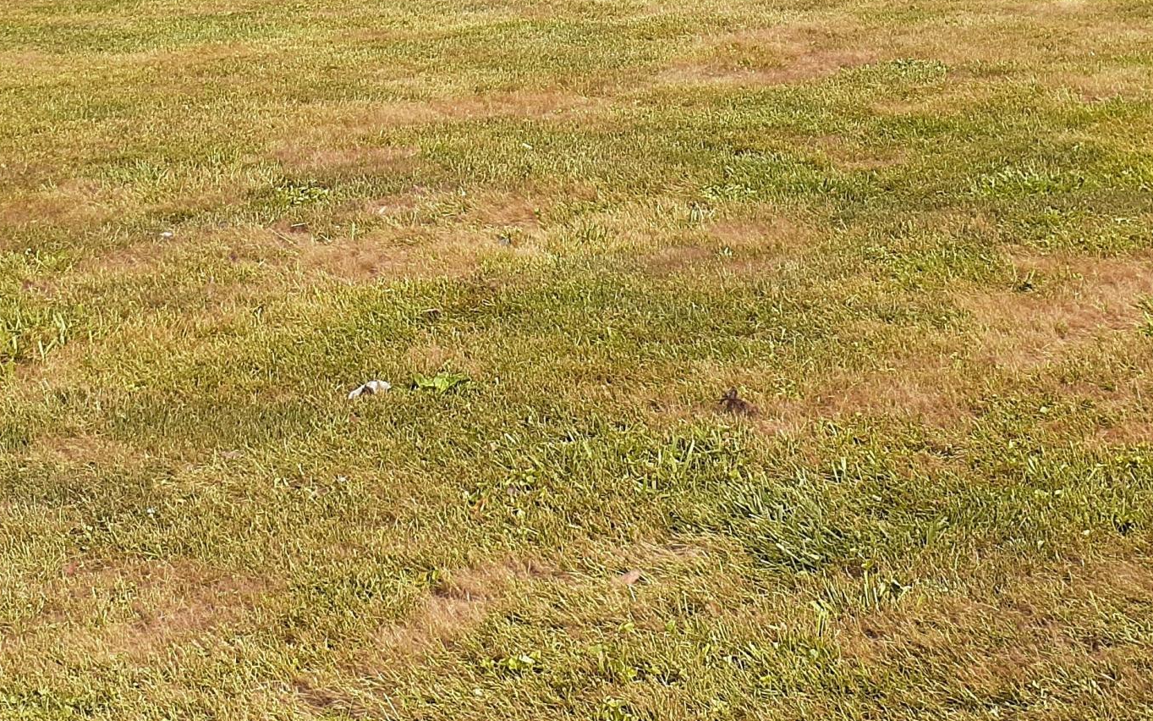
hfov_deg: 32.4
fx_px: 1980
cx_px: 634
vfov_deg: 19.4
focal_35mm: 63
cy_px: -143
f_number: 1.9
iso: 40
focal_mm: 3.6
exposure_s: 1/677
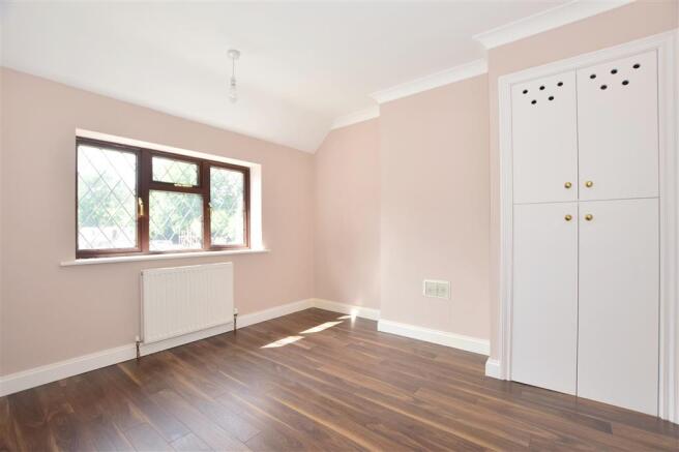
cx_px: 340
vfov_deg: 77.3
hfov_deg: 100.4
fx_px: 283
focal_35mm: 15
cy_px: 226
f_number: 5.6
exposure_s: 1/160
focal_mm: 10
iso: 500
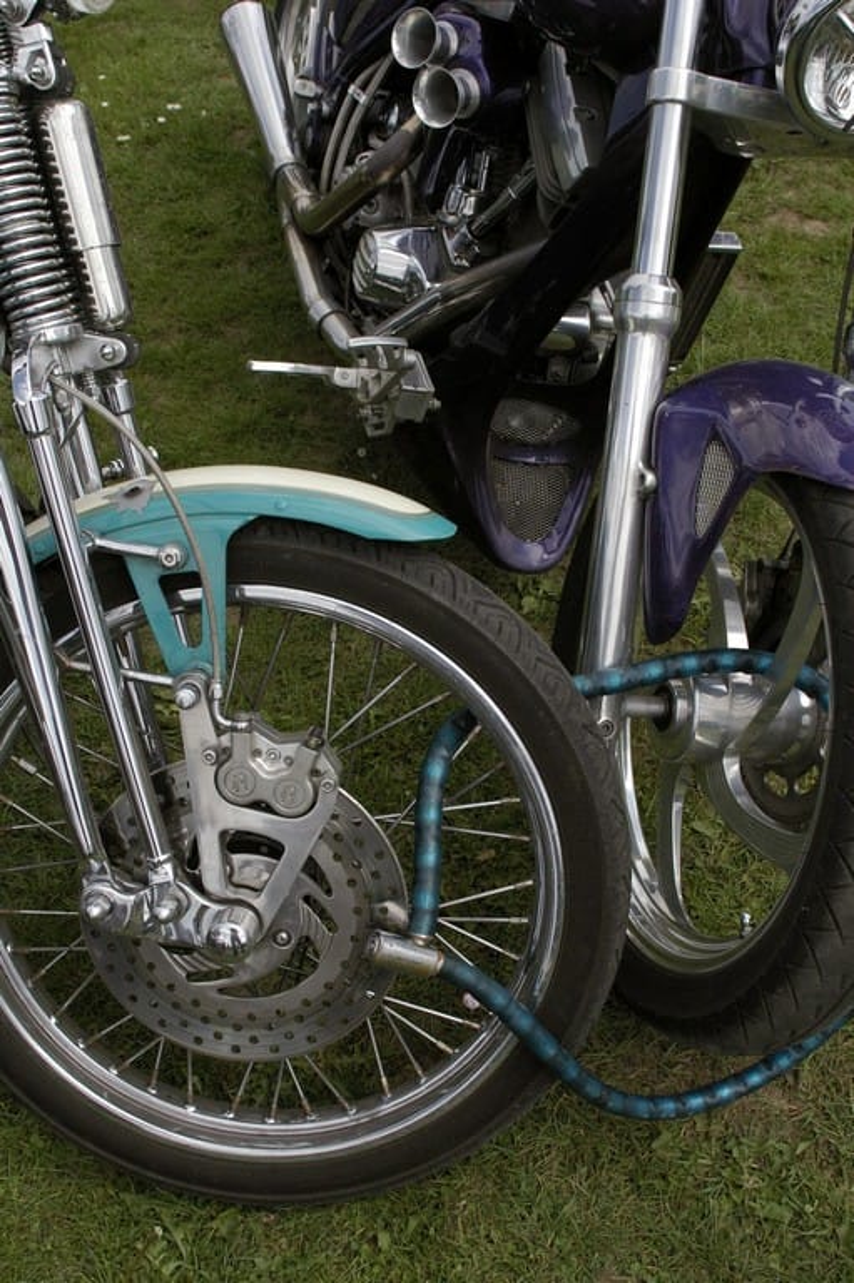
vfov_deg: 53.2
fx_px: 1283
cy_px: 642
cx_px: 427
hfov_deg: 36.8
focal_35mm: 36
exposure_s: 1/1600
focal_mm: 24
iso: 800
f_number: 7.1
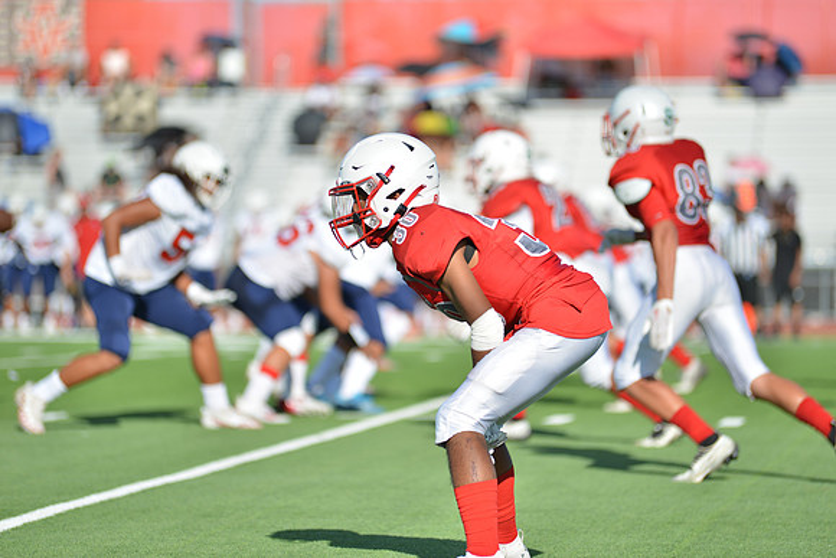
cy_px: 279
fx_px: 4645
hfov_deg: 10.3
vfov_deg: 6.9
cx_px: 418
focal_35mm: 200
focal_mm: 200
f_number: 2.8
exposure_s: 1/1600
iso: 100
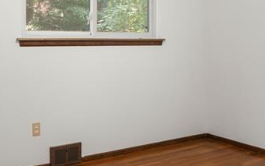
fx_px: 354
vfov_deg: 26.0
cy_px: 44
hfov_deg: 40.8
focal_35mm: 49
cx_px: 102
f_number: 8
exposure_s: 1/1.67
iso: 400
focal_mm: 16
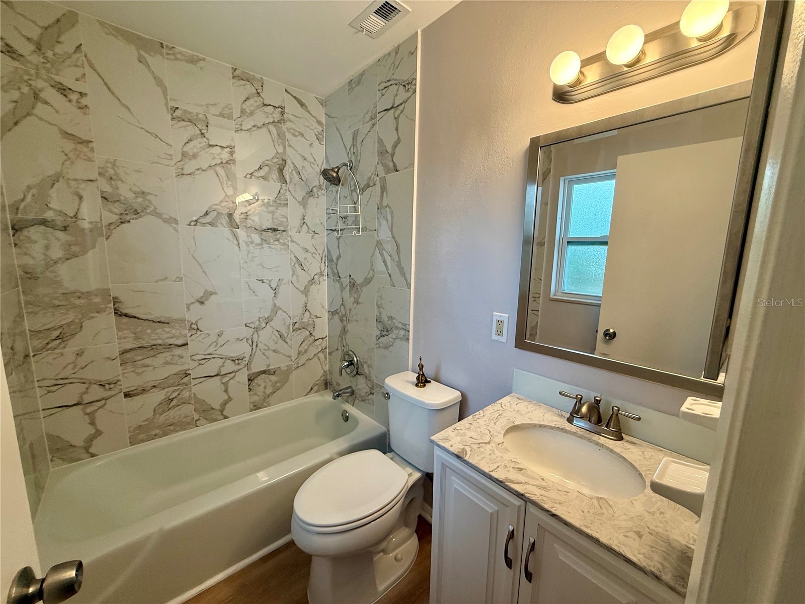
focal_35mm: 14
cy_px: 302
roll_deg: -1.0
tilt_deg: -8.8
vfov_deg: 85.7
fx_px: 326
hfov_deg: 102.1
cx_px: 402
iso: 160
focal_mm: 2.22
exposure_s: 1/120
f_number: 2.2
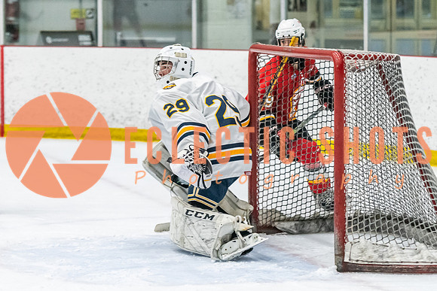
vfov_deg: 7.4
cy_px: 131
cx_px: 295
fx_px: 2262
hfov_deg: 11.0
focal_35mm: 186
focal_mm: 100
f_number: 2.8
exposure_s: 1/800
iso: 3200
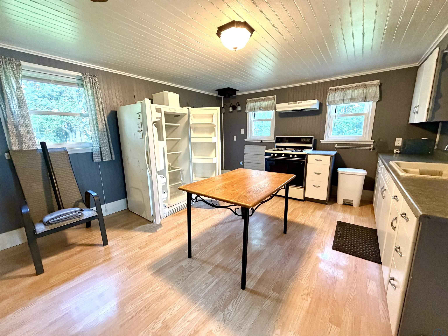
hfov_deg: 102.1
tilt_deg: -10.5
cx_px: 224
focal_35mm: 14
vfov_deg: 85.7
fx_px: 181
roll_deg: +2.1
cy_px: 168
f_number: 2.2
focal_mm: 2.22
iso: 640
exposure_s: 1/60
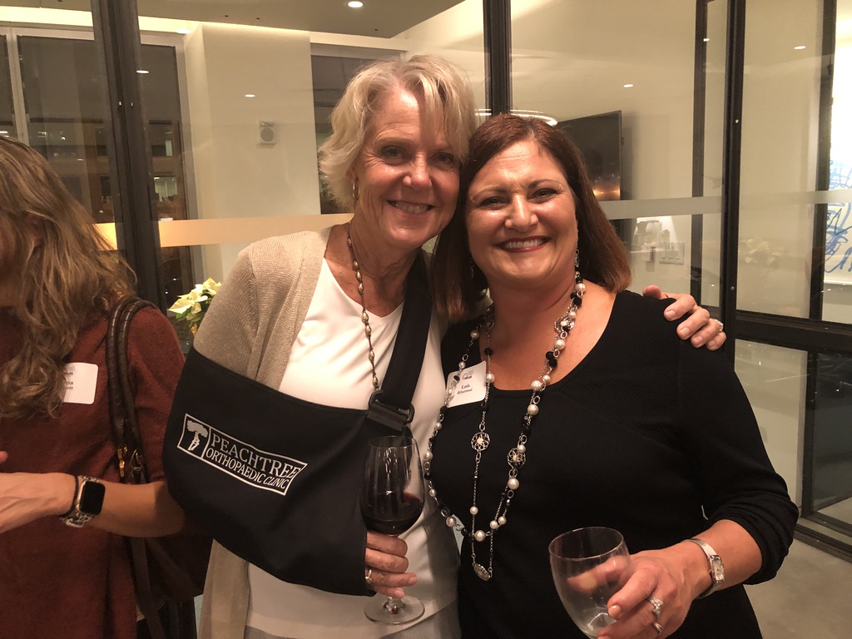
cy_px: 320
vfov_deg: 49.7
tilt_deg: -9.0
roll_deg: +2.6
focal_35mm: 28
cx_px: 426
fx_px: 689
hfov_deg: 63.4
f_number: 1.8
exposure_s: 1/15
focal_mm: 3.99
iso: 100
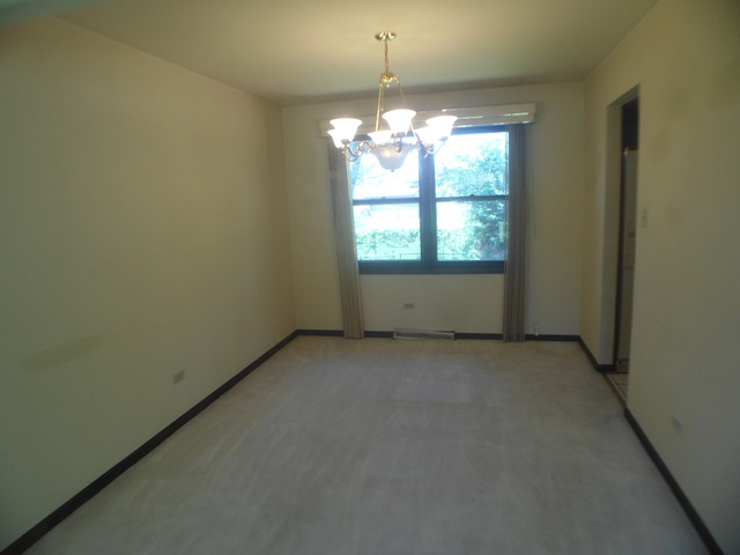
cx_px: 370
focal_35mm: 31
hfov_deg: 58.4
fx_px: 663
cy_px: 278
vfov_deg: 45.4
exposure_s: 1/40
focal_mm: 5.6
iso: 80
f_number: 3
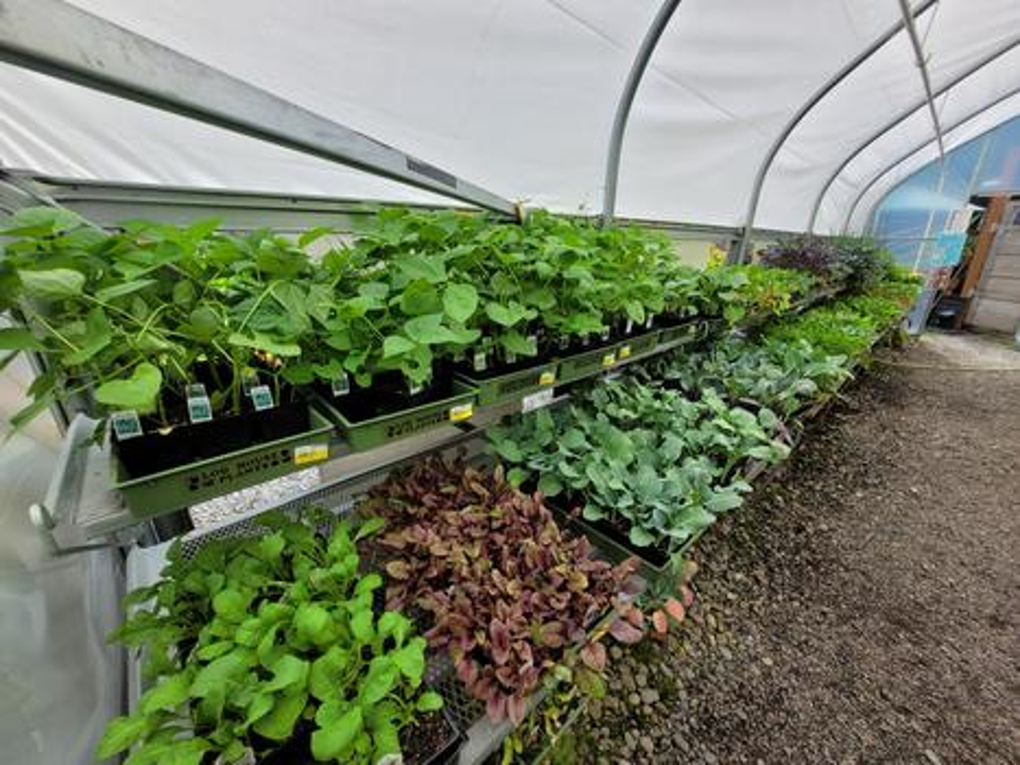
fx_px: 383
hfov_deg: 106.2
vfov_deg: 89.9
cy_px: 382
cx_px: 510
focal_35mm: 13
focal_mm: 1.74
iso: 40
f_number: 2.2
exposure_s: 1/621
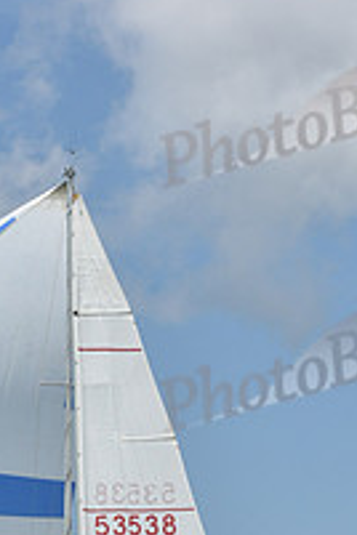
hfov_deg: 6.8
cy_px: 540
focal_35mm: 202
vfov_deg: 10.1
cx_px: 23
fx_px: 3005
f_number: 11
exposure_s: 1/1000
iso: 320
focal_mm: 70
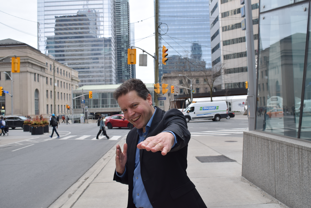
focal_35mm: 33
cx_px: 156
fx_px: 285
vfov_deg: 40.0
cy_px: 104
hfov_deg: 57.2
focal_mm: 22
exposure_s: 1/250
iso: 360
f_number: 8
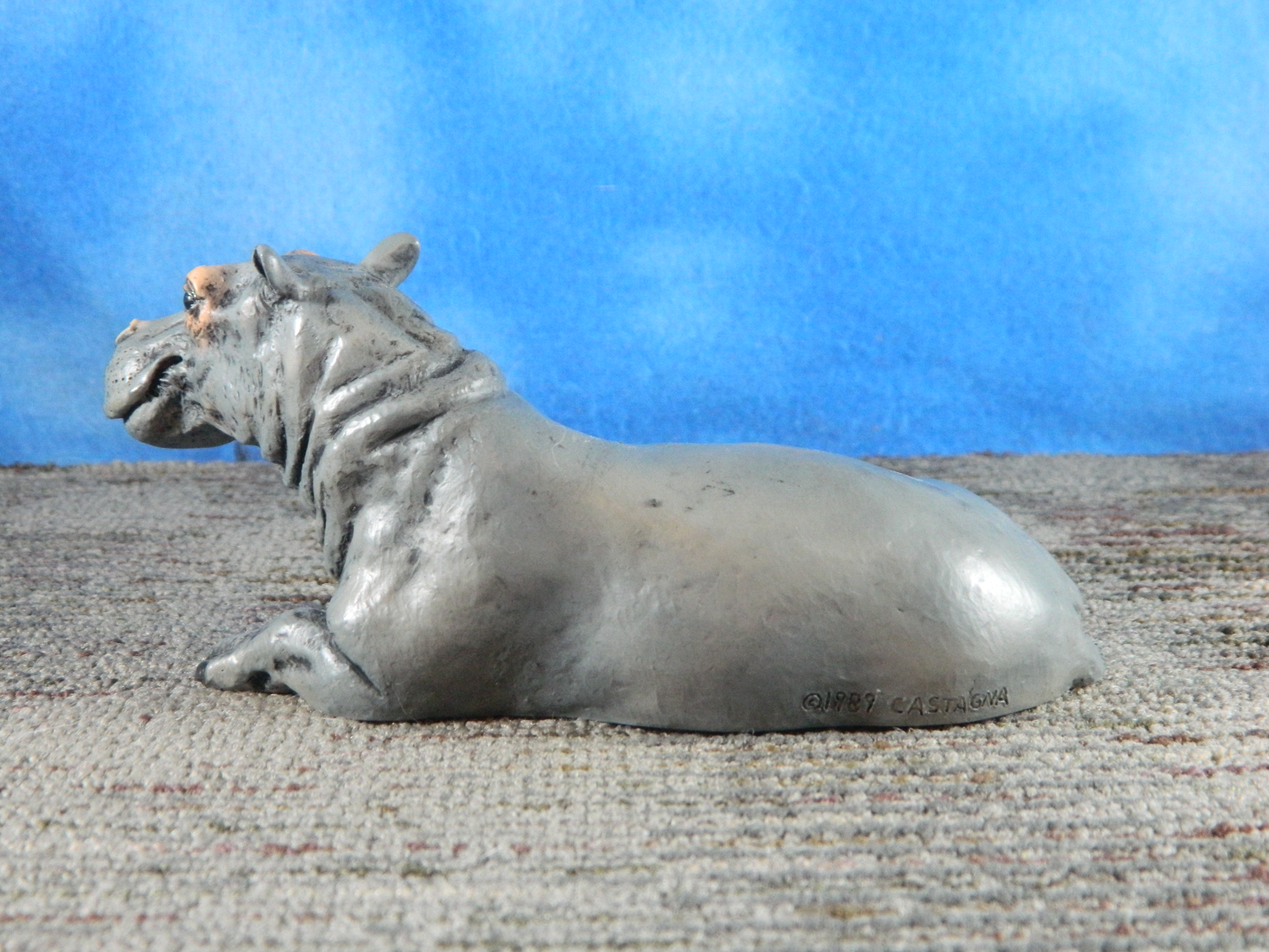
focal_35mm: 57
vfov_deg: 25.7
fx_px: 2090
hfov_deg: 33.8
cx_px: 634
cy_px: 476
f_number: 3.8
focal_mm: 10.2
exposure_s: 1/20
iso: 400
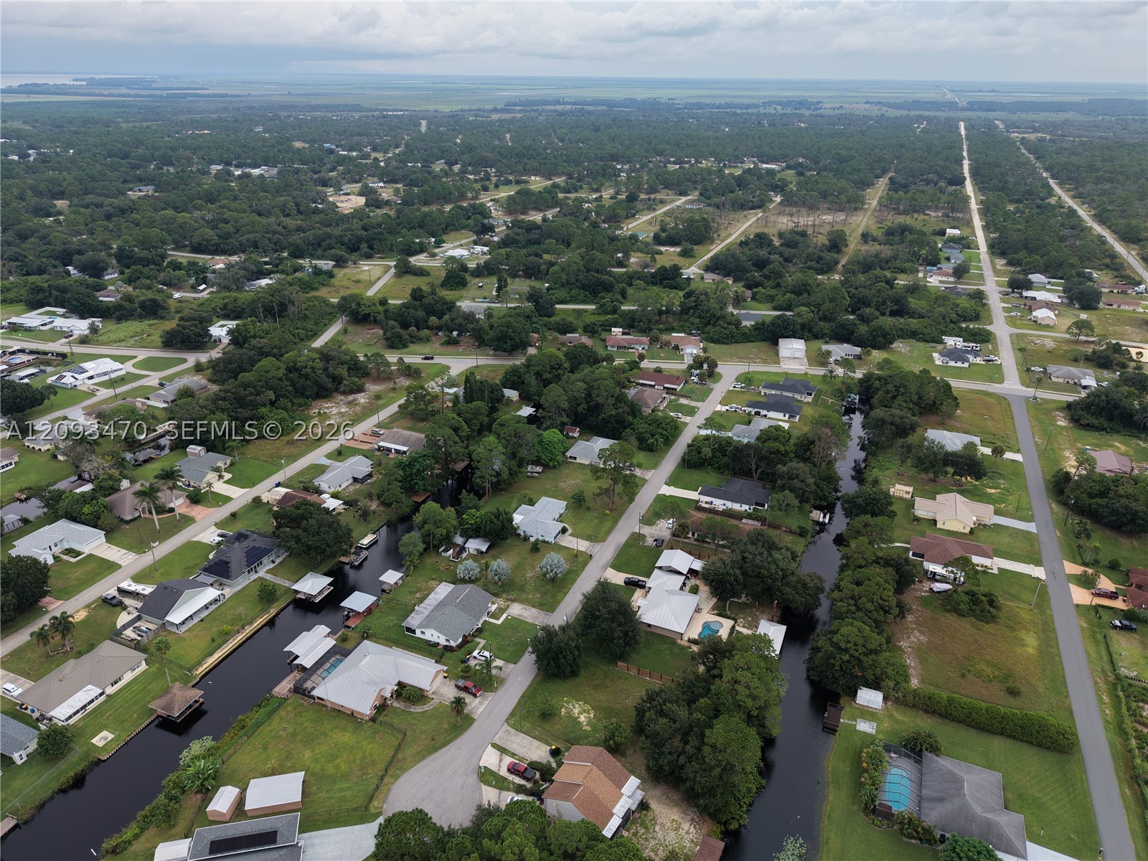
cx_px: 574
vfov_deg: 56.8
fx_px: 796
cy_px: 430
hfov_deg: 71.6
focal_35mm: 24
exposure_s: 1/1600
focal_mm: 8.67
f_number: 1.8
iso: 300
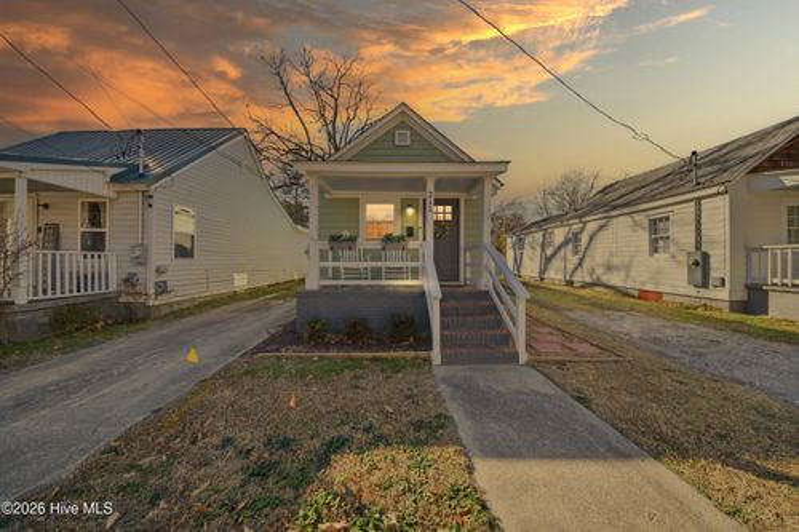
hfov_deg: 112.6
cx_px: 400
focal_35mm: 12
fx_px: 266
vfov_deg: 90.0
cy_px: 266
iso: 250
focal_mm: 12
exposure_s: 1/2500
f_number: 8
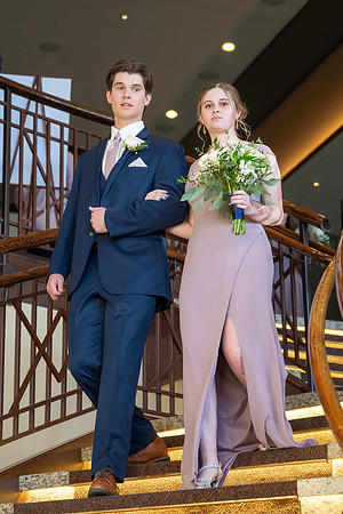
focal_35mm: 105
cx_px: 163
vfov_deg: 19.5
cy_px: 268
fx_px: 1500
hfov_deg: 13.0
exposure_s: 1/250
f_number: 2.8
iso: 800
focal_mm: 55.5
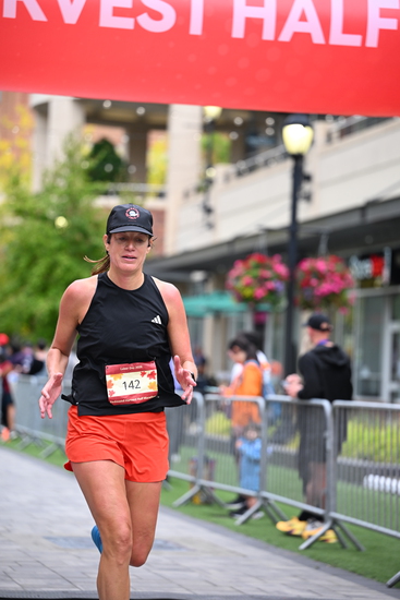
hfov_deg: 11.9
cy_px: 300
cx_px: 200
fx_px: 1915
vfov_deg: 17.8
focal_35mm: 115
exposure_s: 1/1600
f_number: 2.8
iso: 640
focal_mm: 115
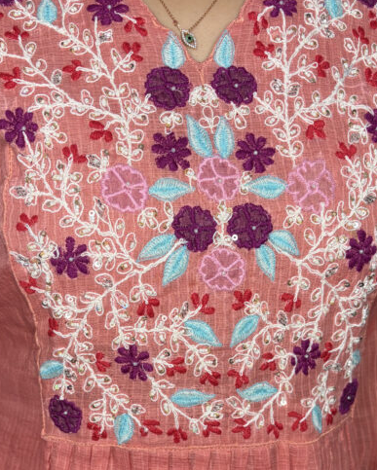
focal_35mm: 49
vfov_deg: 37.4
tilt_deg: -23.5
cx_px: 194
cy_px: 334
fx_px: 683
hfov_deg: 30.9
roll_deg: -2.1
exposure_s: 1/100
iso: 80
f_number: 1.6
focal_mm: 5.96
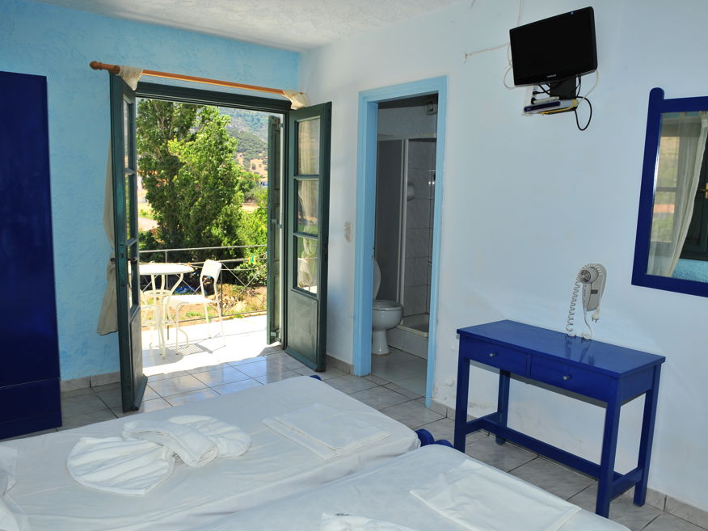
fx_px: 552
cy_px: 264
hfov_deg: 65.3
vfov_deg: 51.4
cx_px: 369
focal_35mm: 27
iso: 200
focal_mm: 24
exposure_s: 1/200
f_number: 7.1
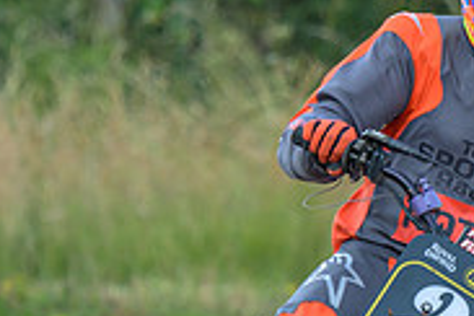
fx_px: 14377
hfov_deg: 1.9
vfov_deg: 1.3
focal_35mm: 1092
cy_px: 411
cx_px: 508
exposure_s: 1/400
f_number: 4
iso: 140
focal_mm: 160
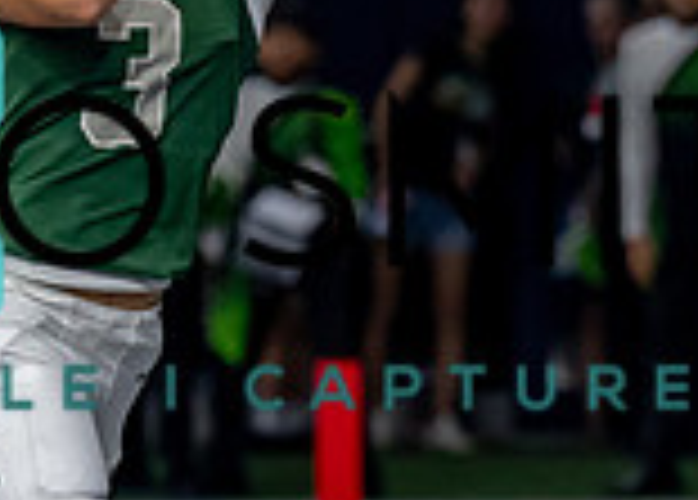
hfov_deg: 2.2
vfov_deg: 1.6
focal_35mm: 928
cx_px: 16
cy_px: 309
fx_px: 18413
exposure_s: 1/1000
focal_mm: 154
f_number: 2.8
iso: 1600
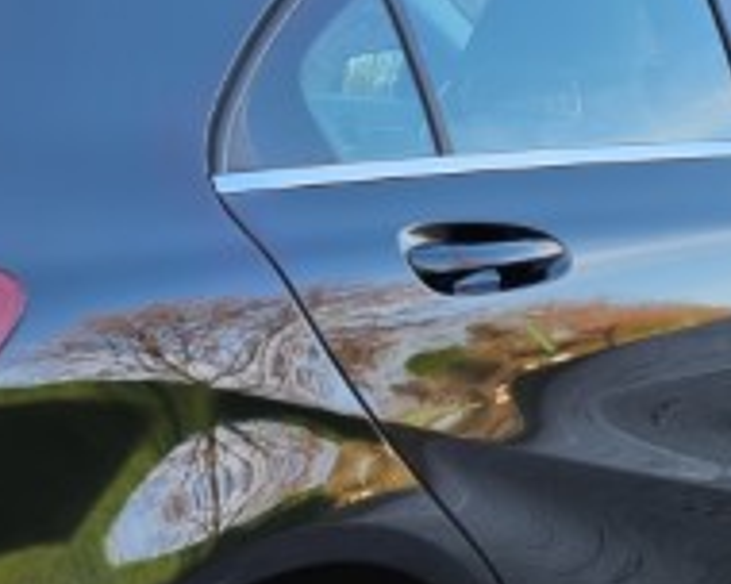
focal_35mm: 79
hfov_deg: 24.1
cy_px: 480
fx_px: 1709
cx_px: 281
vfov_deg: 19.2
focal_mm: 6.7
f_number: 1.8
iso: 64
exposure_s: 1/120
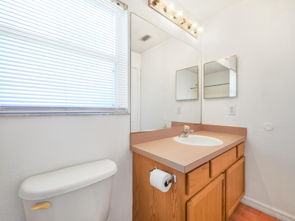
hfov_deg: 102.1
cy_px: 110
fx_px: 119
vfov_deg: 85.7
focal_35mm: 14
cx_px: 148
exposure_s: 1/10
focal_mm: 7
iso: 200
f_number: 8
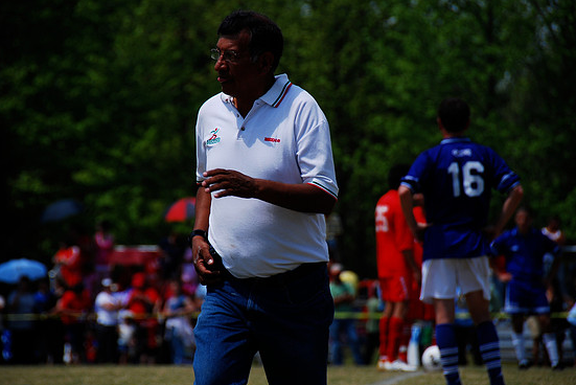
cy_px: 194
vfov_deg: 4.4
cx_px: 284
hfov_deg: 6.5
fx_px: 5058
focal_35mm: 316
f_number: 5.6
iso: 100
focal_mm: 200
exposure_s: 1/640
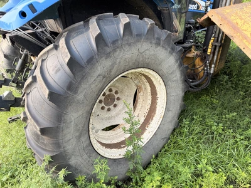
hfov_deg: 71.6
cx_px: 126
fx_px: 174
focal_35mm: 24
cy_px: 94
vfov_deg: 56.8
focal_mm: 6.76
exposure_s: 1/840
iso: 80
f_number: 1.78
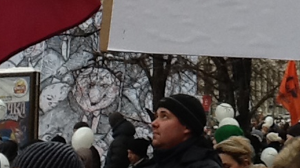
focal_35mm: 77
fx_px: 612
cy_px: -20
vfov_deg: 15.2
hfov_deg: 26.8
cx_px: 257
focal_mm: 2.03
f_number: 2.4
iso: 64
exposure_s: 1/219
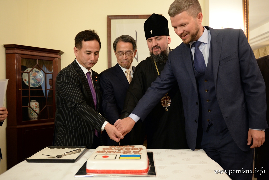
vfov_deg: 49.6
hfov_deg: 69.4
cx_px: 134
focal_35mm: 26
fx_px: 194
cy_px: 90
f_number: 2.8
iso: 2500
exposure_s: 1/80
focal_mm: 26
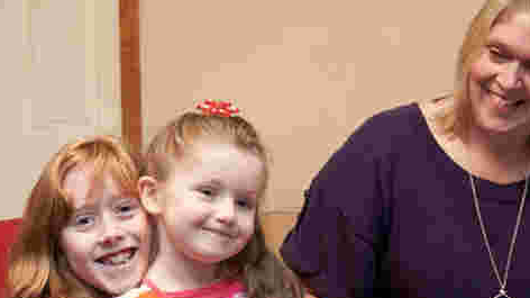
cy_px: 273
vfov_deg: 14.6
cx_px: 141
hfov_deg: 25.6
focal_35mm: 82
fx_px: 1152
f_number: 2.8
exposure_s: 1/60
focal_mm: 26
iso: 640
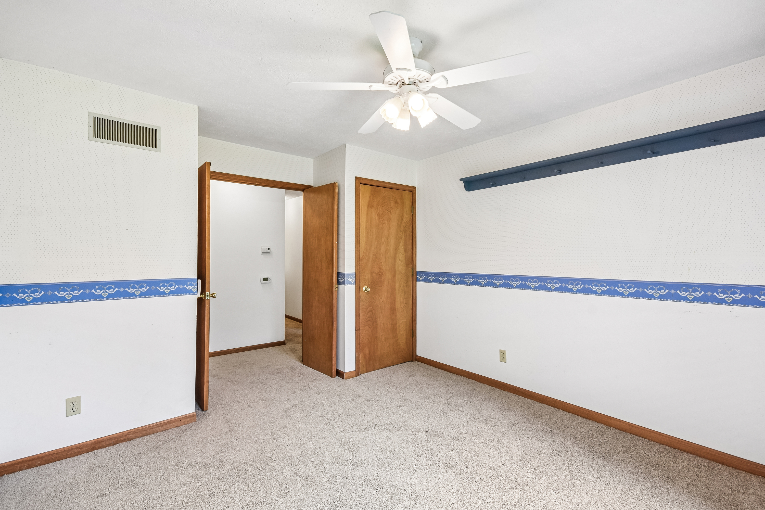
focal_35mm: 15
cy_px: 255
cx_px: 382
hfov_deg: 100.4
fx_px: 319
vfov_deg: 77.3
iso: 400
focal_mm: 10
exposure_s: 1/40
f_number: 8
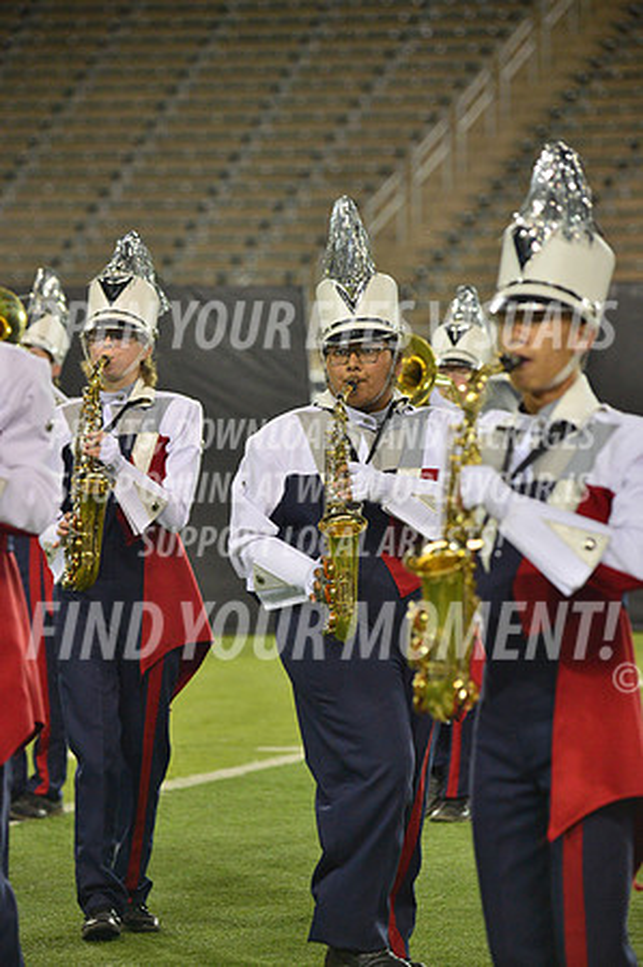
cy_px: 484
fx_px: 5639
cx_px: 322
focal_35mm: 210
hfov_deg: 6.5
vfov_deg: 9.8
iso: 2000
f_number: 5.6
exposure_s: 1/500
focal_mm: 210
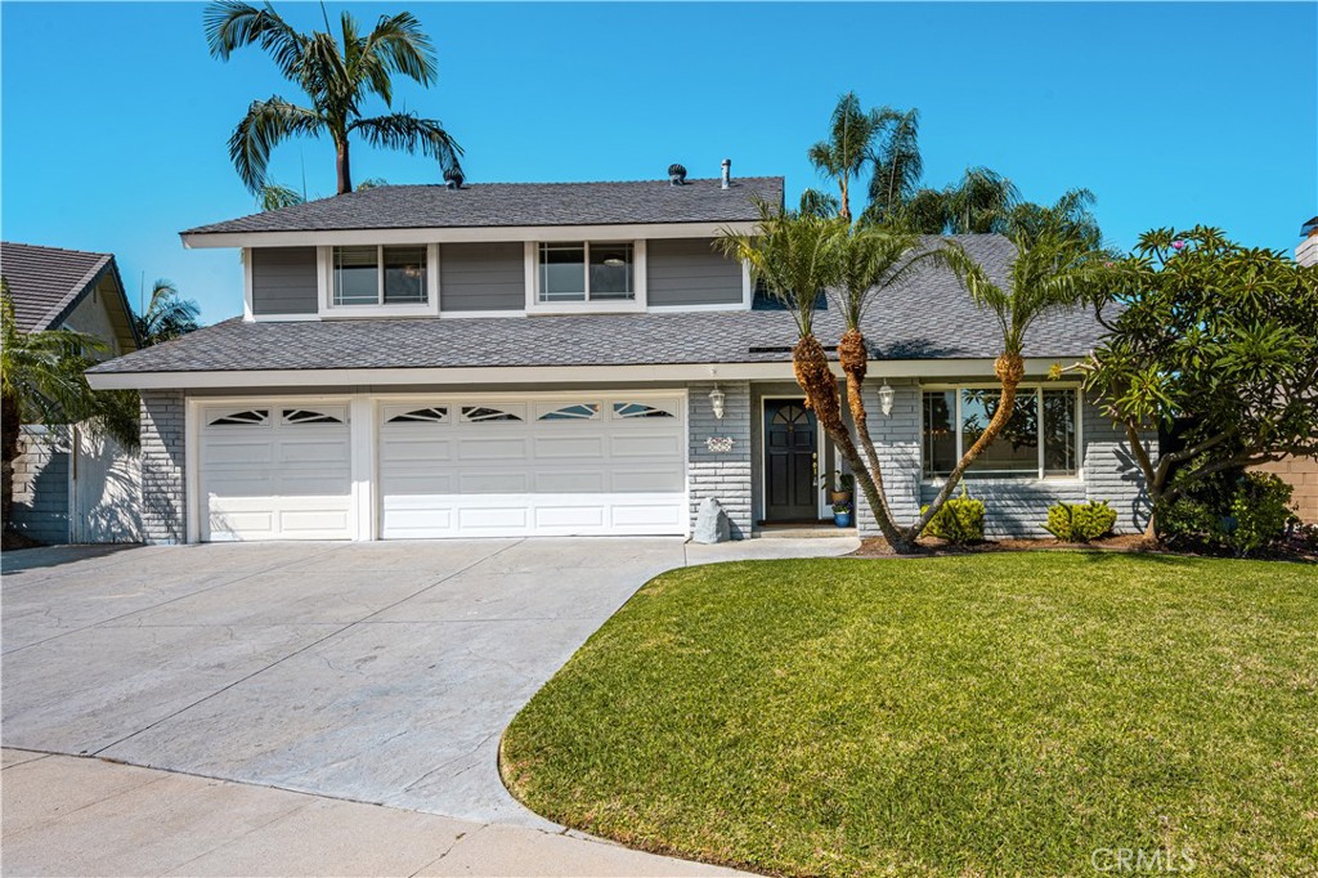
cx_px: 659
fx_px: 567
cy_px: 439
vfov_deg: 75.5
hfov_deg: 98.6
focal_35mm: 16
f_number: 13
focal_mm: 15.5
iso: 100
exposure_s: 1/320
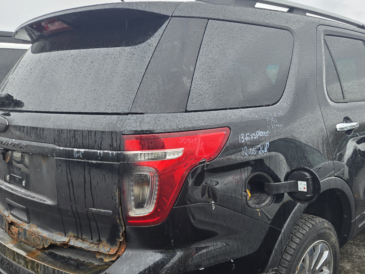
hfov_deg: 55.1
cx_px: 211
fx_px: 348
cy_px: 180
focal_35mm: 33
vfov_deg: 42.4
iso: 32
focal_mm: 5.4
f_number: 1.8
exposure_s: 1/180
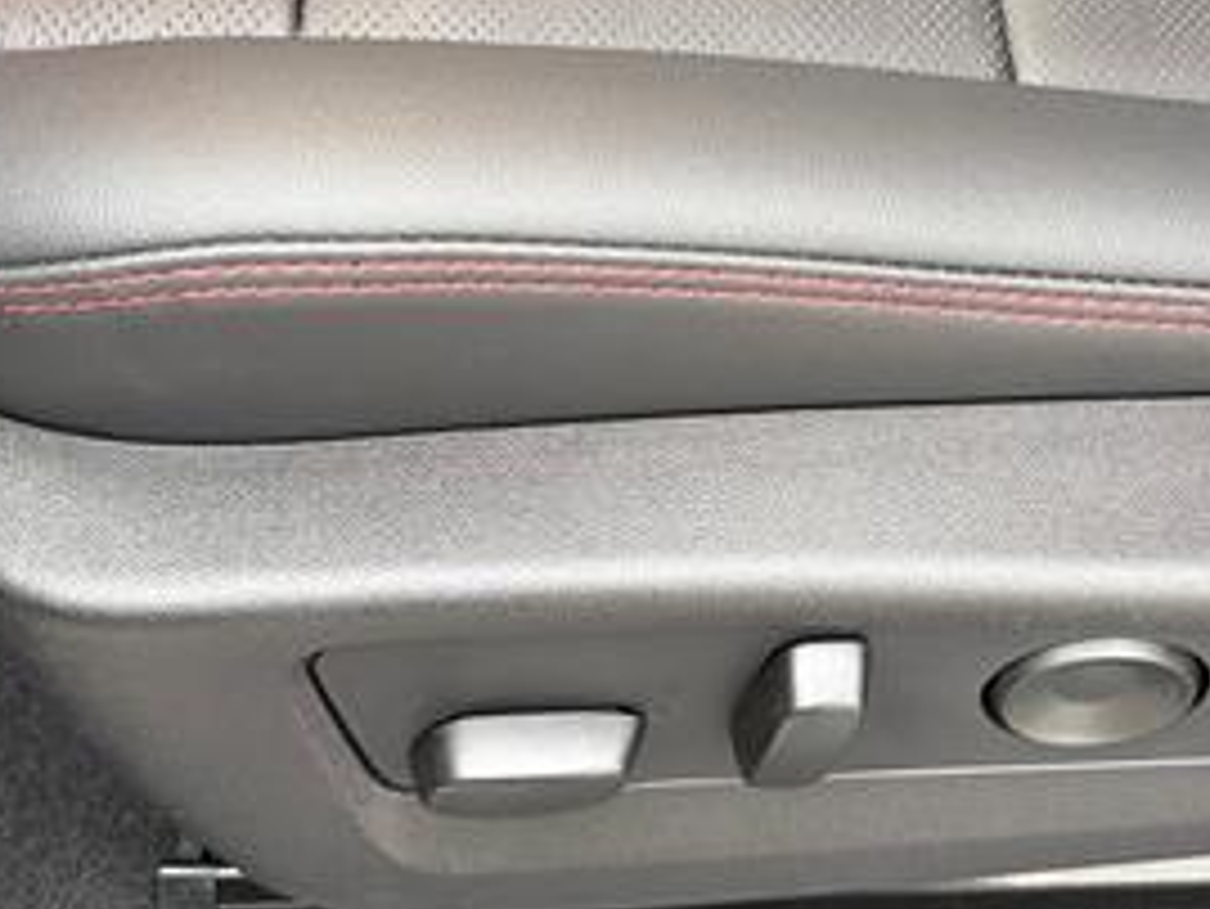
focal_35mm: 57
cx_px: 724
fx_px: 1993
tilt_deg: -39.4
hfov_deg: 33.7
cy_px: -27
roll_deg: -1.4
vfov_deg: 24.4
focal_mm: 6.76
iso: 640
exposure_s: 1/60
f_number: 1.78
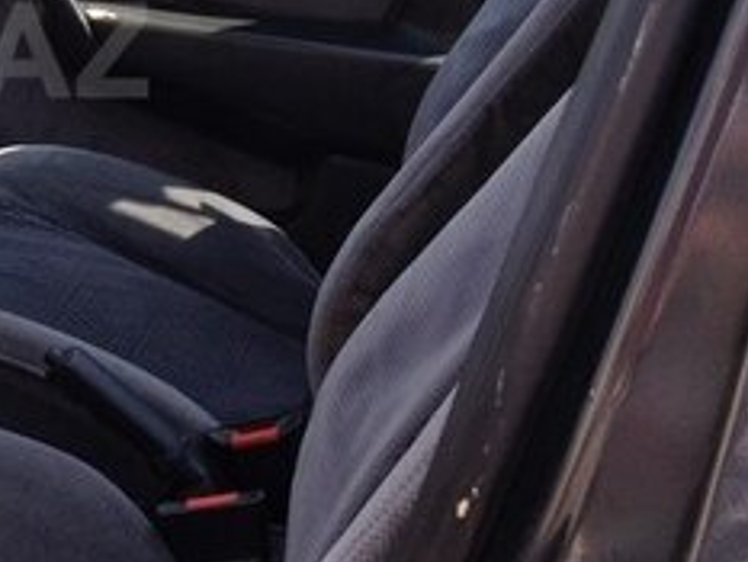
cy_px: 50
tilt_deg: -17.7
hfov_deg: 18.6
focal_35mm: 99
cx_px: -180
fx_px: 2140
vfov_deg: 14.8
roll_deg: +0.3
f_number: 2.4
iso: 50
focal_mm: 4.28
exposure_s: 1/234
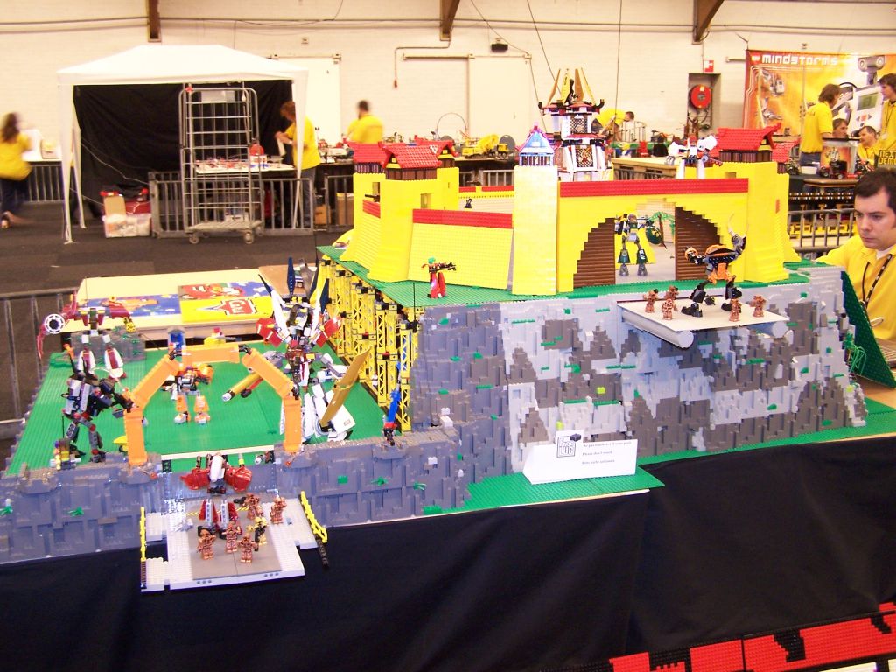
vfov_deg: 37.7
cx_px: 448
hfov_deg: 49.0
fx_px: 984
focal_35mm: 38
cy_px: 336
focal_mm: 6.3
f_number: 2.8
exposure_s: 1/4
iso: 140
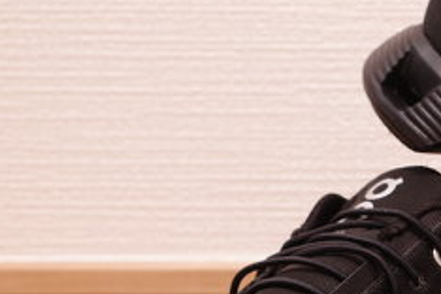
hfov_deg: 16.8
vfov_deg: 11.8
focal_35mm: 115
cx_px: 565
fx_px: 1409
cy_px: 290
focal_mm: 18.3
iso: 400
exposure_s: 1/13
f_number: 3.5
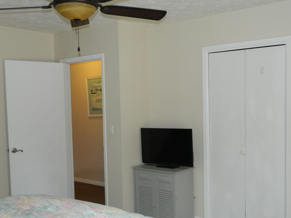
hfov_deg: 45.7
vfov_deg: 35.1
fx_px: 345
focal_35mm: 41
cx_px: 164
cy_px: 125
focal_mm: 5.6
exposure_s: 1/30
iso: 200
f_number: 3.2
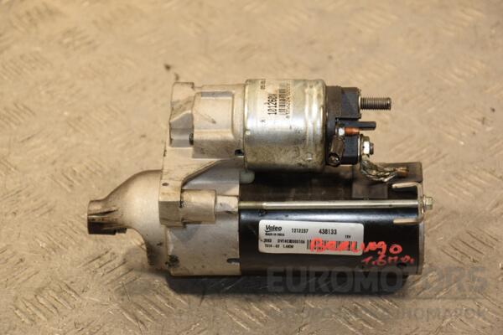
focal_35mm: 112
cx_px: 252
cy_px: 168
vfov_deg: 12.2
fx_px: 1572
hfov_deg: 18.2
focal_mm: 75
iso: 800
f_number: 5.3
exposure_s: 1/125
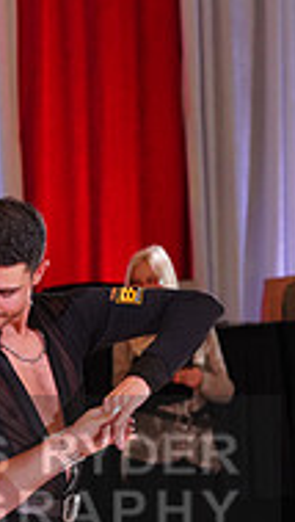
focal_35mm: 337
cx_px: -98
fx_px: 4664
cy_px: 489
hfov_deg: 3.6
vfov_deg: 6.4
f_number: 5
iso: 1600
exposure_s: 1/160
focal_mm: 105
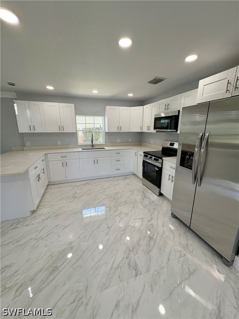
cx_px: 120
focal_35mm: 14
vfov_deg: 102.1
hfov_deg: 85.7
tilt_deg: -11.5
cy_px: 160
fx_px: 129
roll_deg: -1.0
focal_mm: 2.22
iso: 64
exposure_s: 1/130
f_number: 2.2
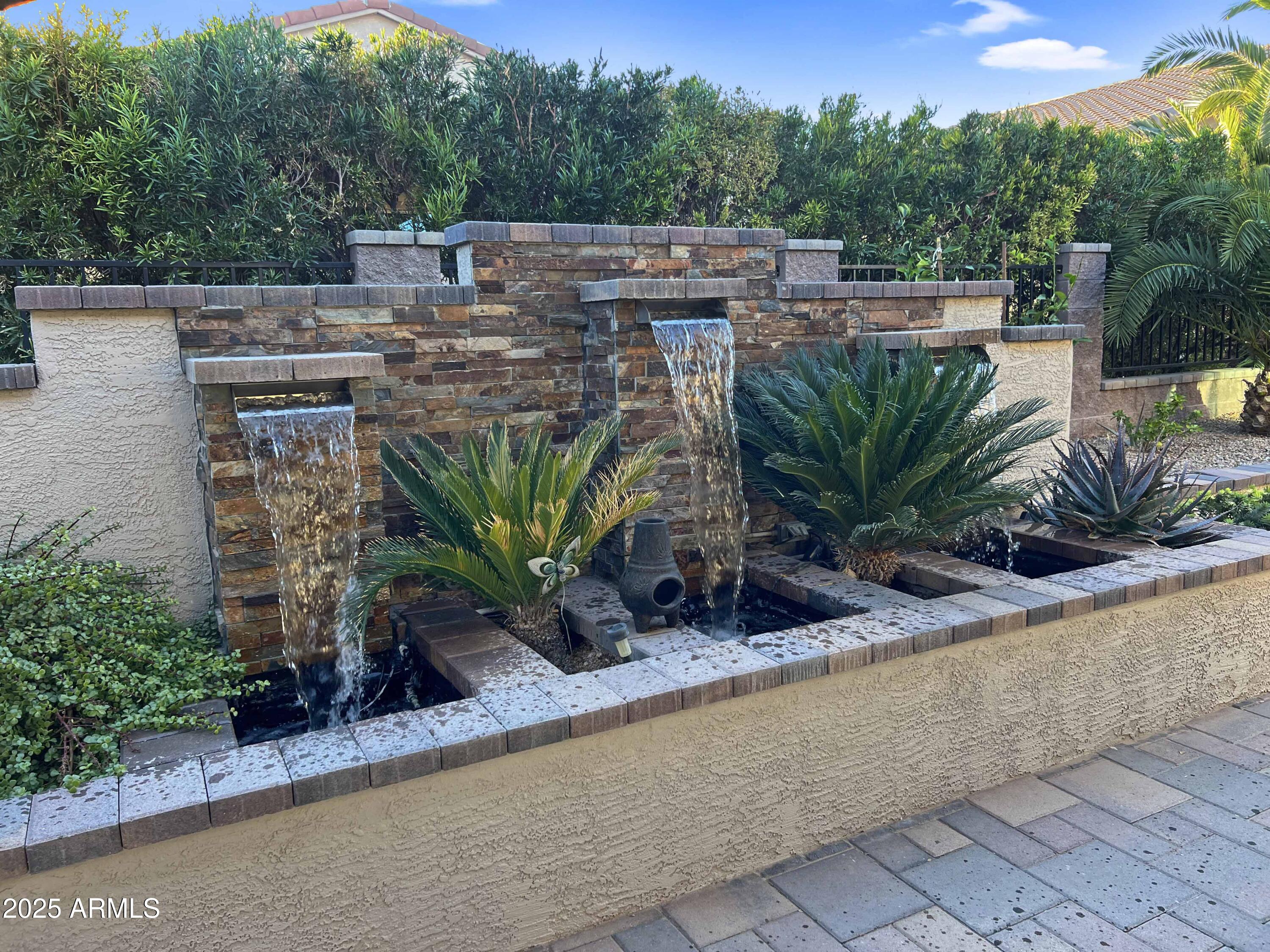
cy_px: 476
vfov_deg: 53.1
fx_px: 954
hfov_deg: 67.3
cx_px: 635
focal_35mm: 26
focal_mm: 5.7
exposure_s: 1/121
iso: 50
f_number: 1.5
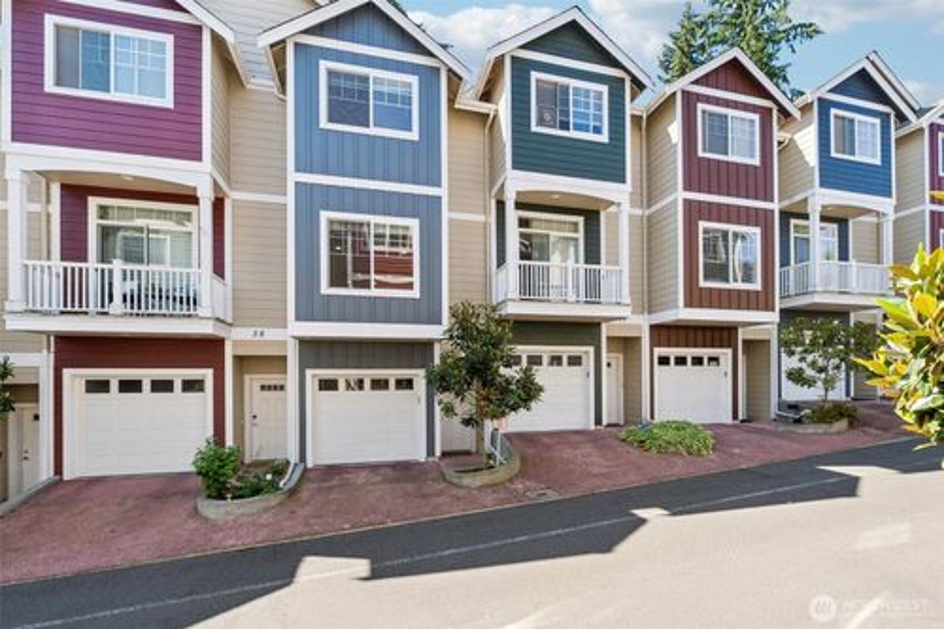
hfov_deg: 100.4
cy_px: 314
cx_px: 472
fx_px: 393
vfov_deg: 77.3
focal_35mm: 15
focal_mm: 10
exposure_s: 1/30
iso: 100
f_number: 9
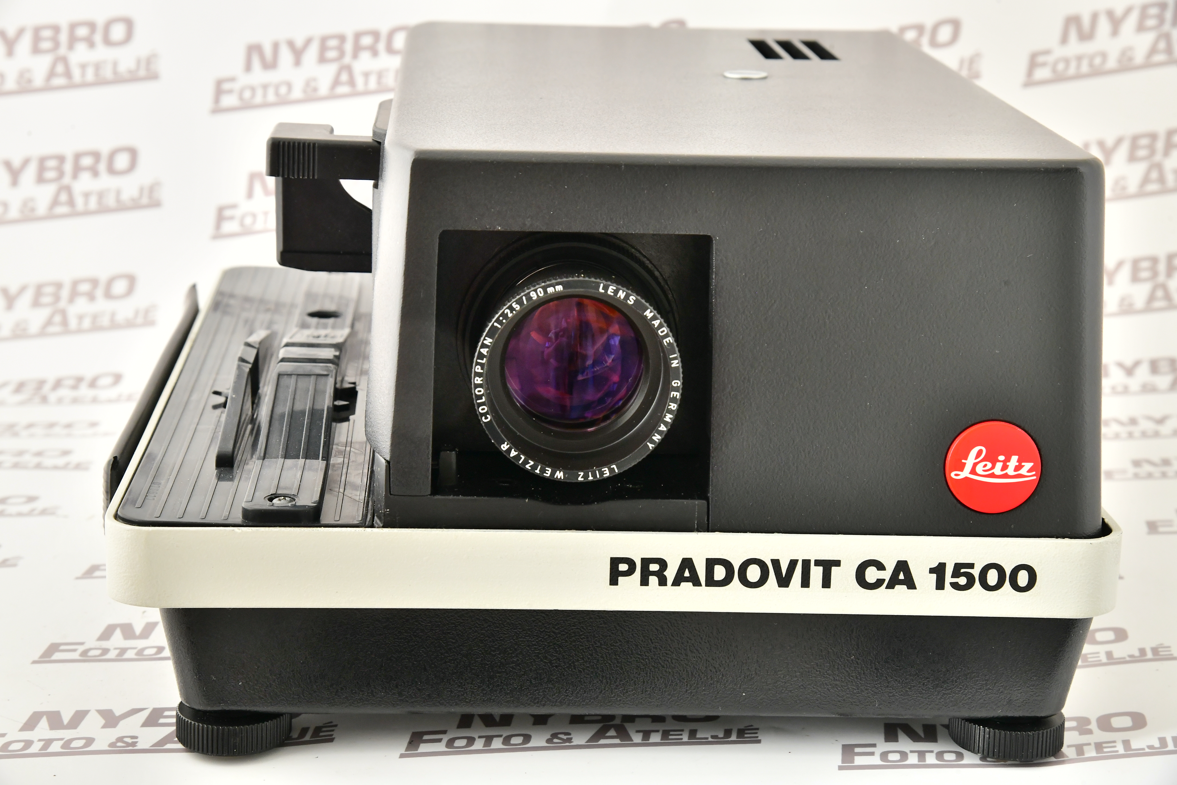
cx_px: 588
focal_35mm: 85
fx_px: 2779
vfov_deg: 16.1
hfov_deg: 23.9
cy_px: 392
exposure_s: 1/200
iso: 1600
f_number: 13
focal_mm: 85
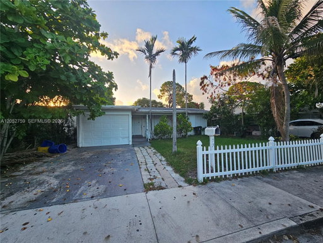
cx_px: 162
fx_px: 121
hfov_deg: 106.2
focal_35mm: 13
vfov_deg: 89.9
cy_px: 122
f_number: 2.2
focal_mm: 2.2
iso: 50
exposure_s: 1/254
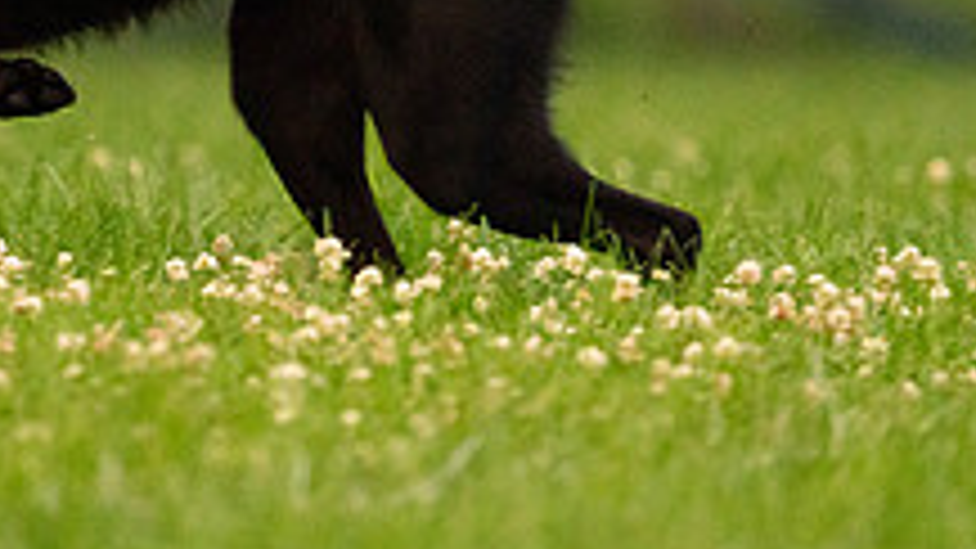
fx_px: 37107
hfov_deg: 1.5
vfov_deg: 0.8
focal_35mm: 1434
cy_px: -83
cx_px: 247
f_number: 6.3
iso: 6400
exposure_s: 1/2000
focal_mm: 512
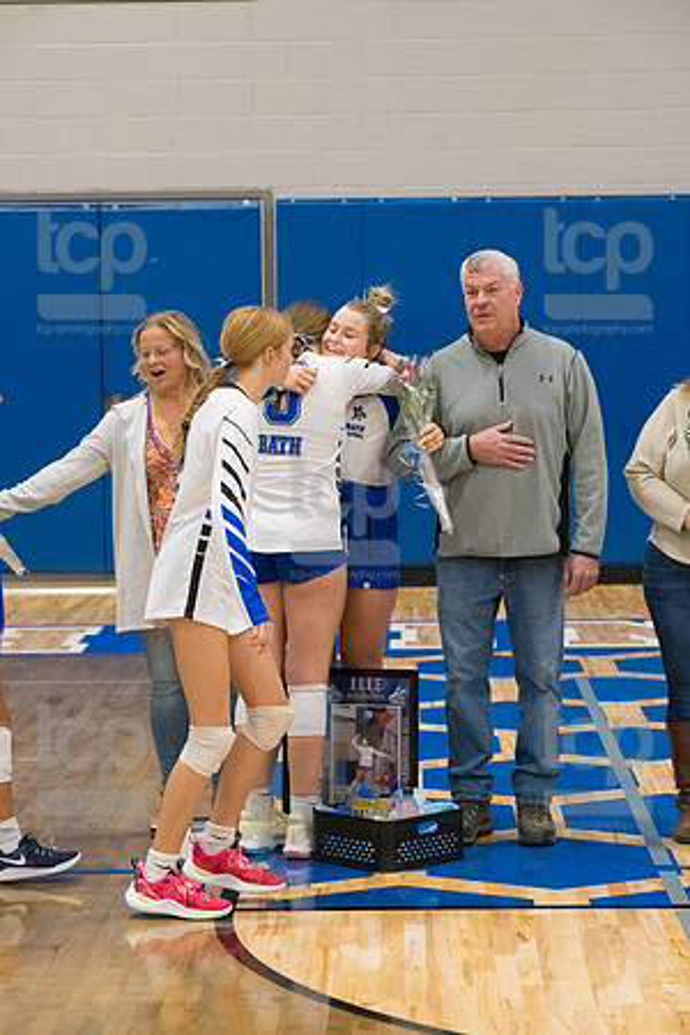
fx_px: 2932
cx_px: 345
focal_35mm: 102
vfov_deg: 20.0
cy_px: 518
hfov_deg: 13.4
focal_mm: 102
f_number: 5.6
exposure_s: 1/500
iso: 5000
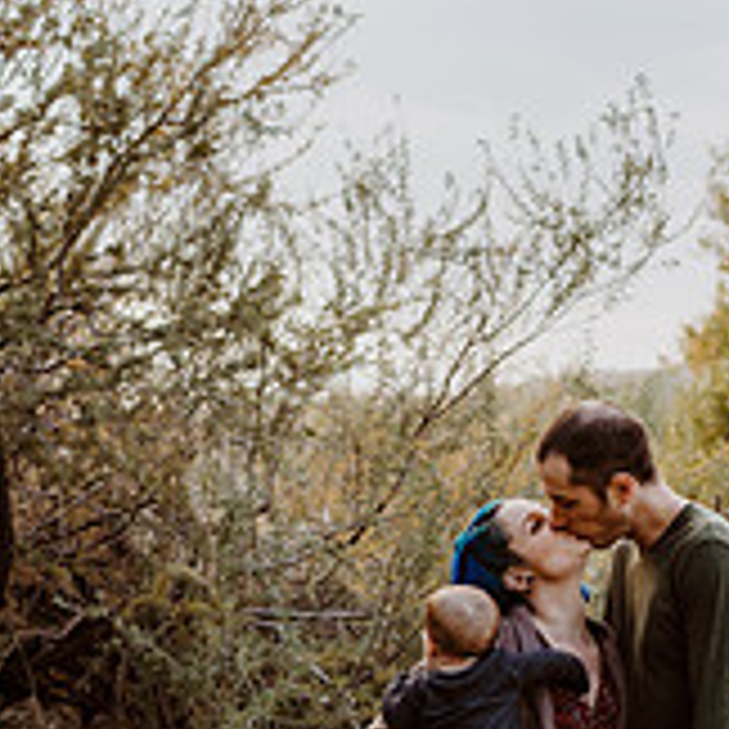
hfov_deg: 14.7
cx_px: 500
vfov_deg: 14.6
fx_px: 2811
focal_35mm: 118
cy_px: 639
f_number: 3.2
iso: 400
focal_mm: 50
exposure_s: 1/500
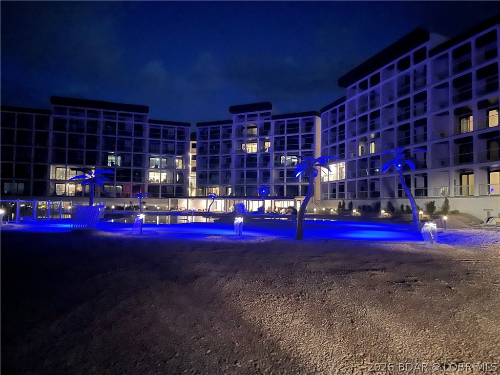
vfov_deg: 53.1
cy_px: 188
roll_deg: -0.7
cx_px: 250
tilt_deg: +3.6
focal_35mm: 26
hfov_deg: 67.3
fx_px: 376
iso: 1250
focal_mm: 4.2
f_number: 1.6
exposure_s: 1/8
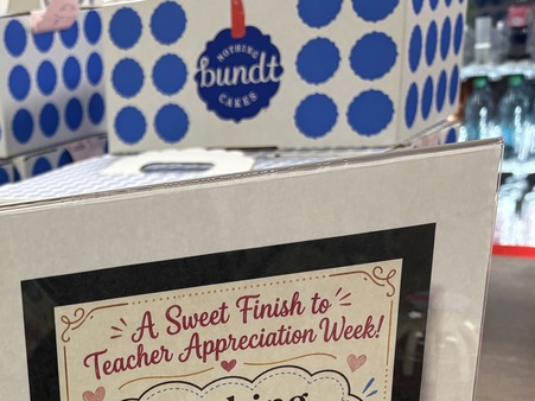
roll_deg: +7.5
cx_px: -58
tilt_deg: -24.0
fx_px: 912
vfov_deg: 23.3
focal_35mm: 59
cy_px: 438
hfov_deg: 29.4
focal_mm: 5.96
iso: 80
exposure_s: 1/60
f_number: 1.6
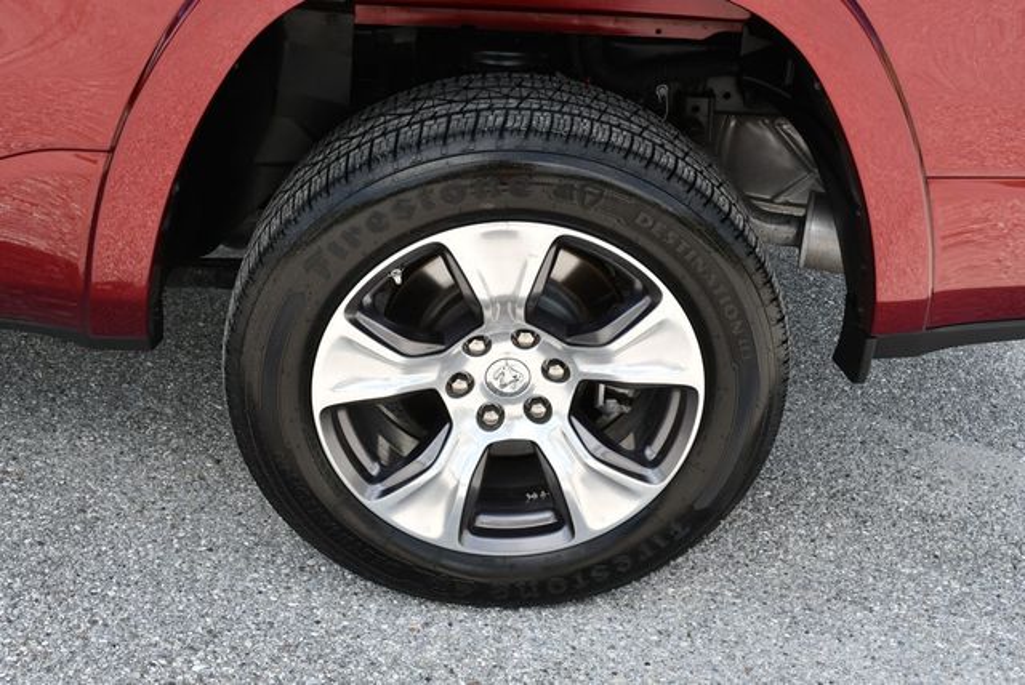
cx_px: 512
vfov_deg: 28.1
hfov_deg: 41.1
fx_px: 1368
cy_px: 342
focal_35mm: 48
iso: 200
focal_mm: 24
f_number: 5.6
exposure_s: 1/250
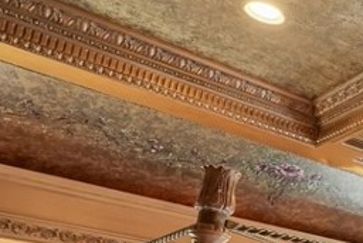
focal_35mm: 64
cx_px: 666
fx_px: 646
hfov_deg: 20.7
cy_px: 270
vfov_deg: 20.3
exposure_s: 1/30
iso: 320
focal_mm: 16
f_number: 8
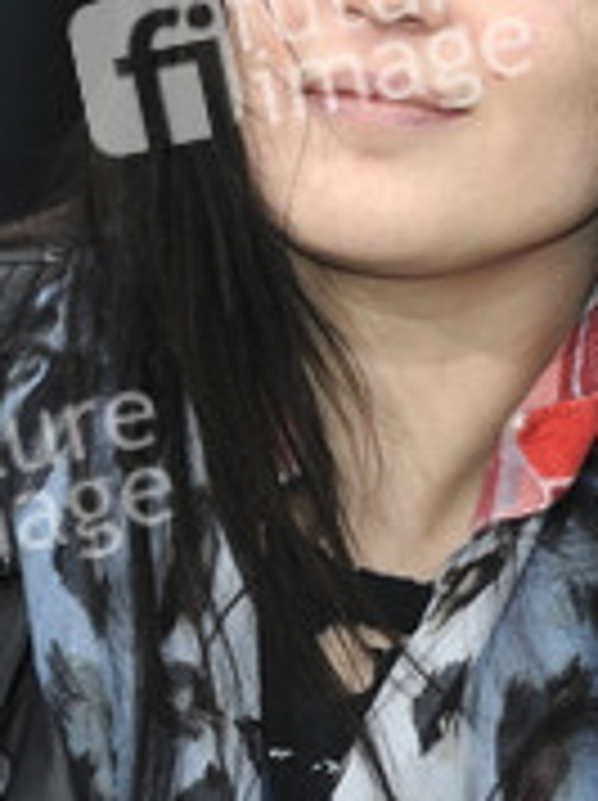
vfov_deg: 3.5
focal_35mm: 568
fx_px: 13117
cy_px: 274
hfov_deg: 2.6
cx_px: 434
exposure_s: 1/160
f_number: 4.5
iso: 320
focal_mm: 175
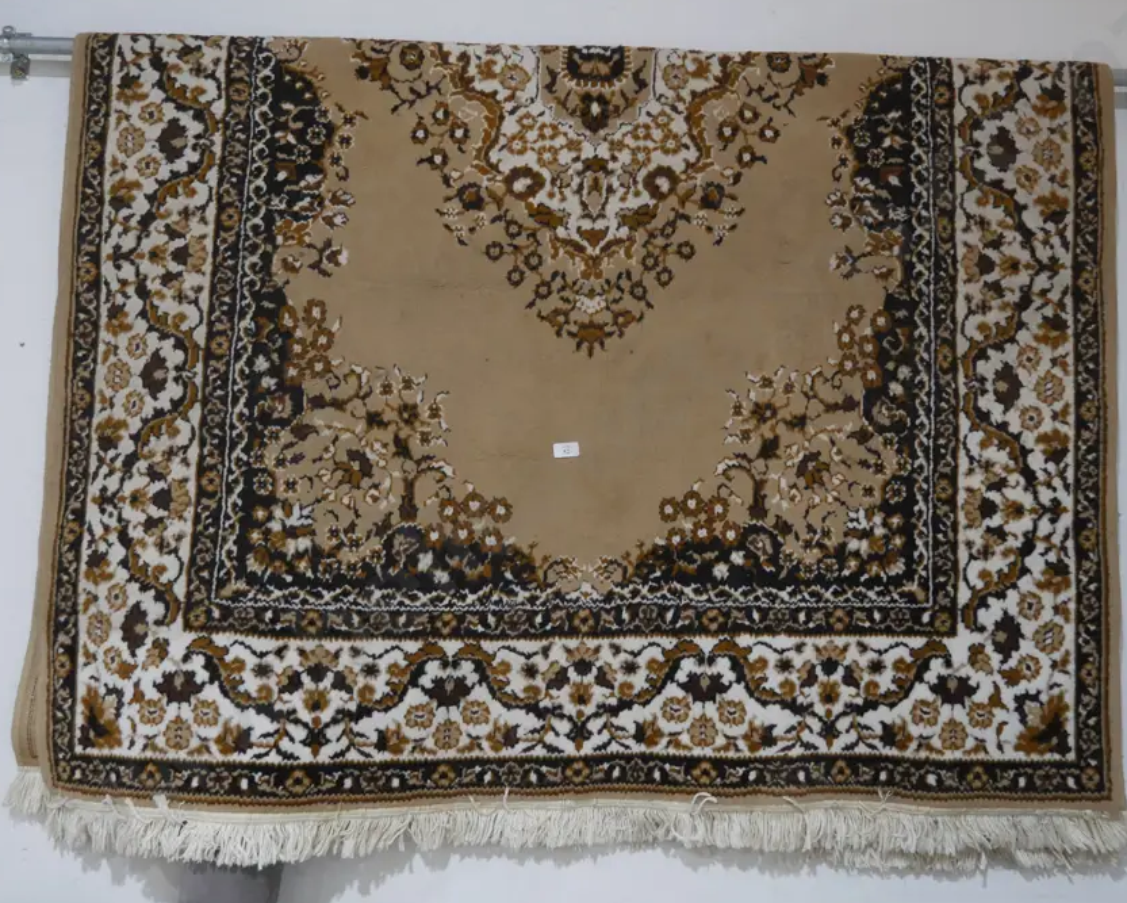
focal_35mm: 36
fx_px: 1201
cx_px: 610
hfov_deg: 50.2
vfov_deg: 41.2
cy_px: 437
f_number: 3.6
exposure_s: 1/60
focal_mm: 15
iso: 1000
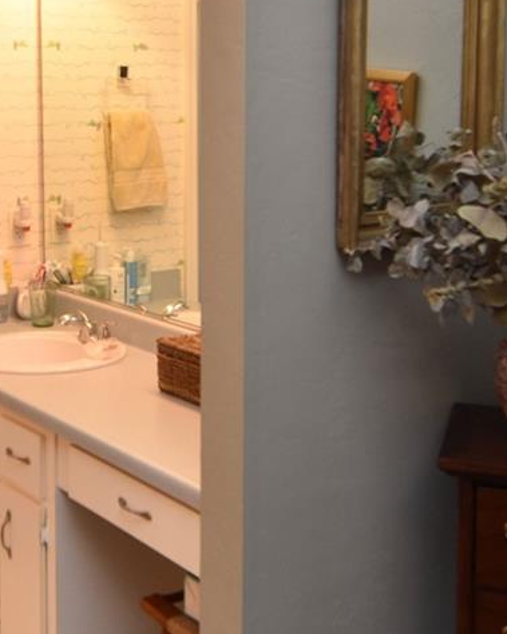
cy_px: 226
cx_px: 66
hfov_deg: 25.9
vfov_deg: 32.8
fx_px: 1069
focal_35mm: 57
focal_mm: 12
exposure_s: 1/60
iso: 360
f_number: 4
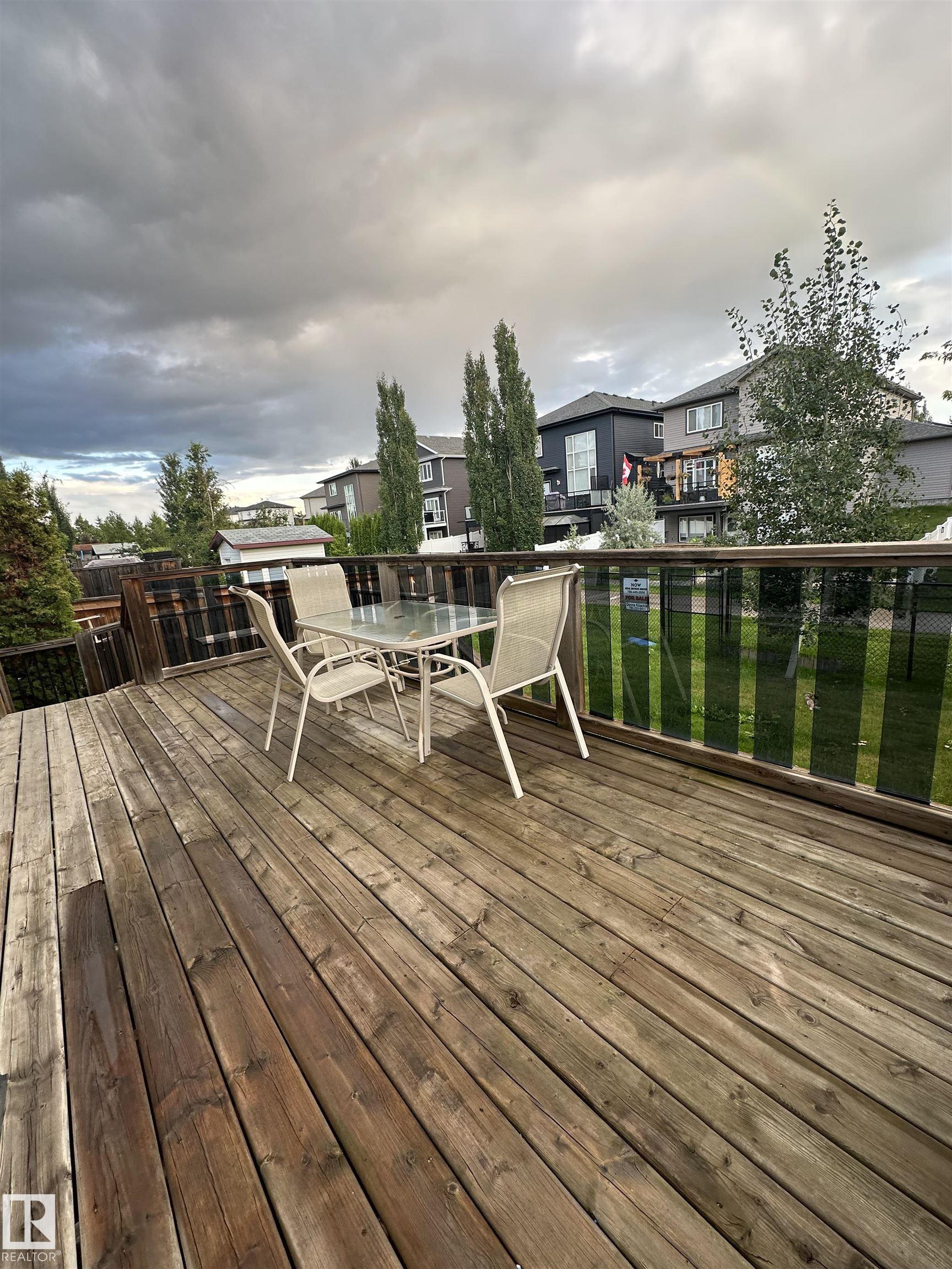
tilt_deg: -10.3
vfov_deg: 102.1
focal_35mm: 14
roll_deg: +4.4
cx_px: 476
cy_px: 634
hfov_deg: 85.7
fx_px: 513
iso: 40
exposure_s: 1/114
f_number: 2.2
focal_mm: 2.22
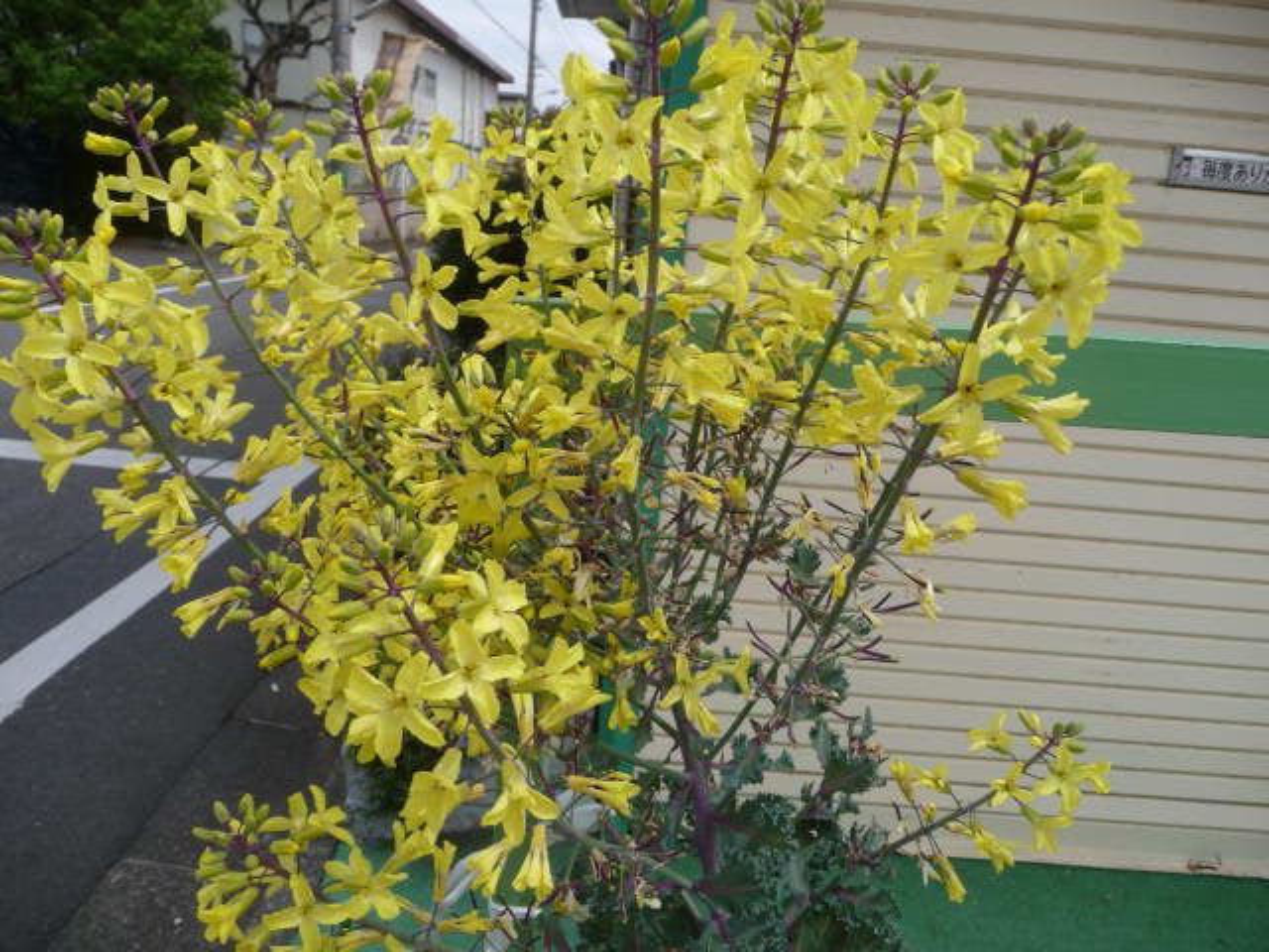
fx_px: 1026
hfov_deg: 63.4
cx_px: 634
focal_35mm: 28
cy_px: 476
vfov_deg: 49.7
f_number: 3.3
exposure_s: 1/1000
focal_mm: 4.7
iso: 100
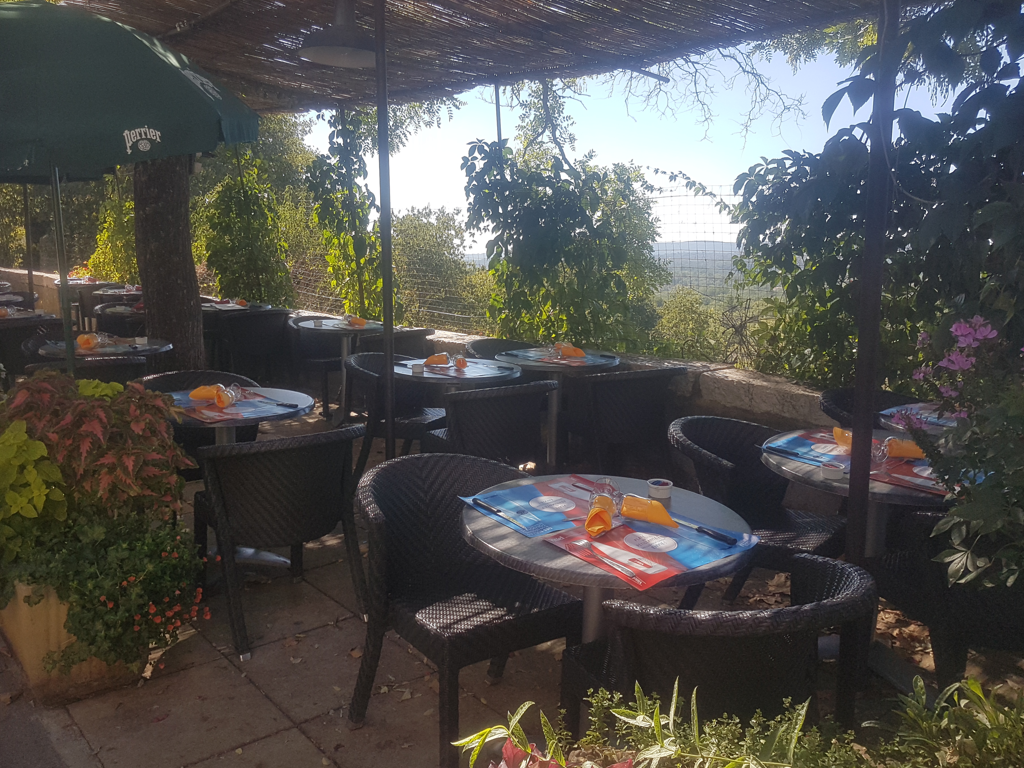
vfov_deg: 48.2
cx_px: 471
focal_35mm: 29
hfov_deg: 61.6
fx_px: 858
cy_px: 349
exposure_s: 1/840
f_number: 1.7
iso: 40
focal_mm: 4.2
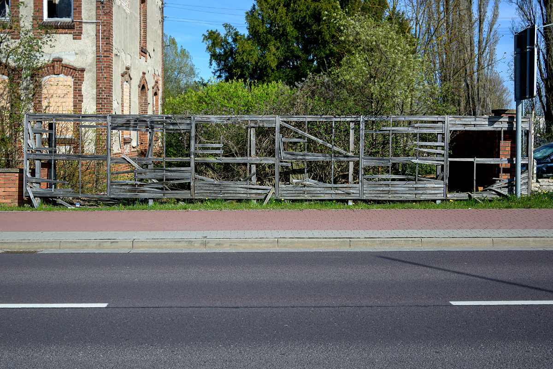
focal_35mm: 39
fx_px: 599
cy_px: 184
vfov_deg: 34.2
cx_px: 276
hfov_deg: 49.6
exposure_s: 1/500
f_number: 8
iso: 200
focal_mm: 26
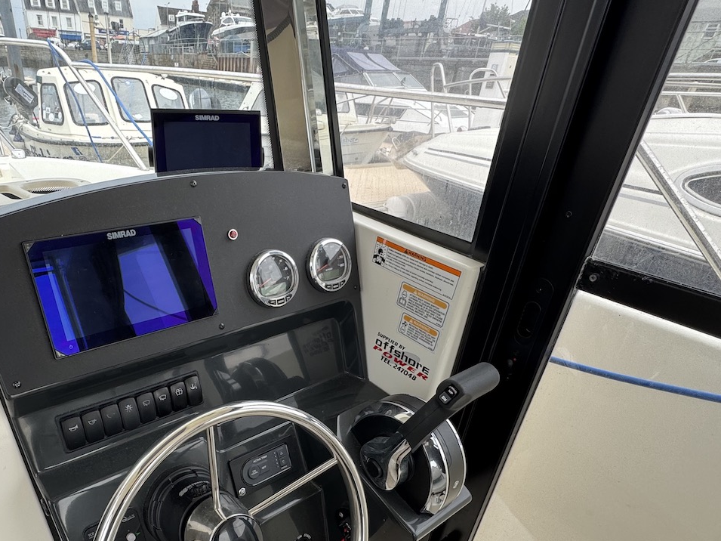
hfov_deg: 74.8
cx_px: 260
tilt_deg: -31.1
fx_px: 458
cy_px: 340
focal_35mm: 22
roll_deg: -3.4
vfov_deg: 60.2
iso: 50
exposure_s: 1/99
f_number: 2.2
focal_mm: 2.22
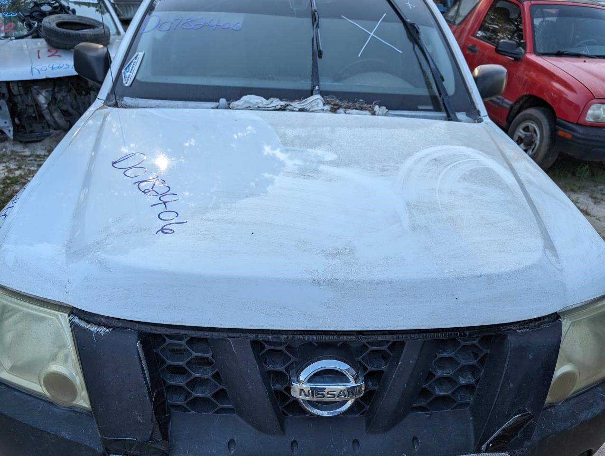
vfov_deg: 56.9
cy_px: 228
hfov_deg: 71.5
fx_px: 420
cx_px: 302
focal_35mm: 24
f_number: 1.68
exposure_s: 1/361
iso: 23
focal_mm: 6.9
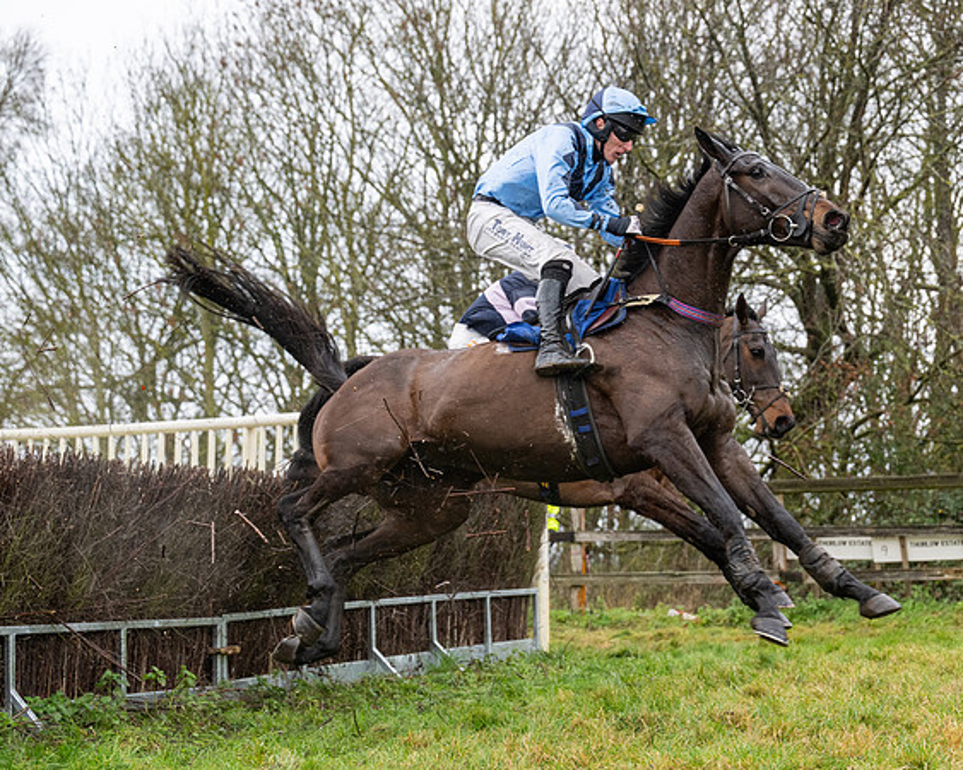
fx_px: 2246
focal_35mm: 79
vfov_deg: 19.4
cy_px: 385
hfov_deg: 24.2
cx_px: 498
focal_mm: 70
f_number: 4
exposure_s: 1/1250
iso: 800
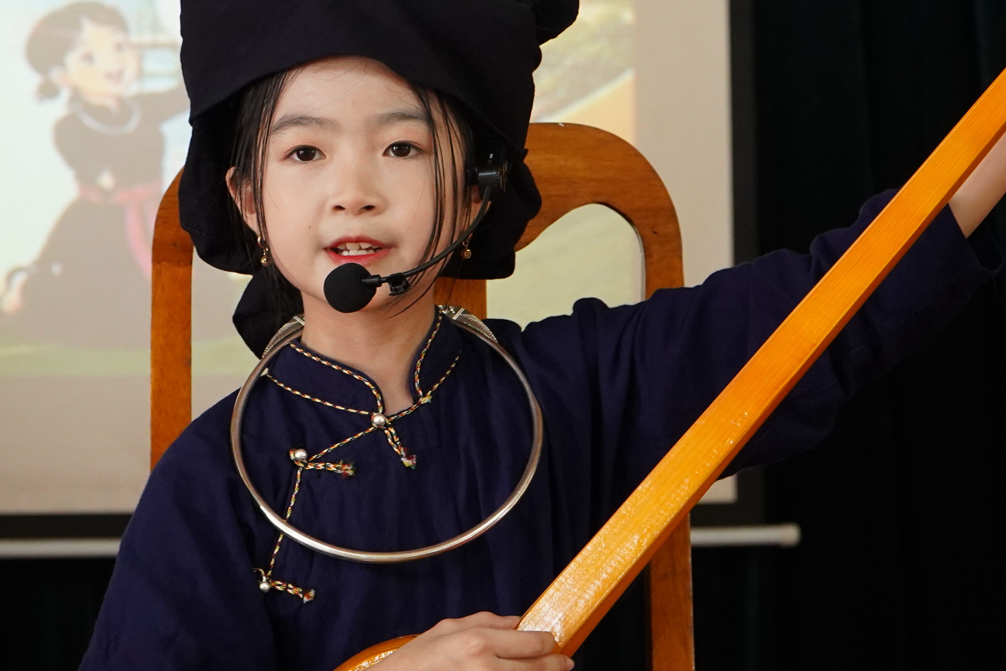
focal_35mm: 111
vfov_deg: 12.3
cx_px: 364
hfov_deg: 18.4
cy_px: 165
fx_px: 3102
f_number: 5
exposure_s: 1/100
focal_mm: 48
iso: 3200
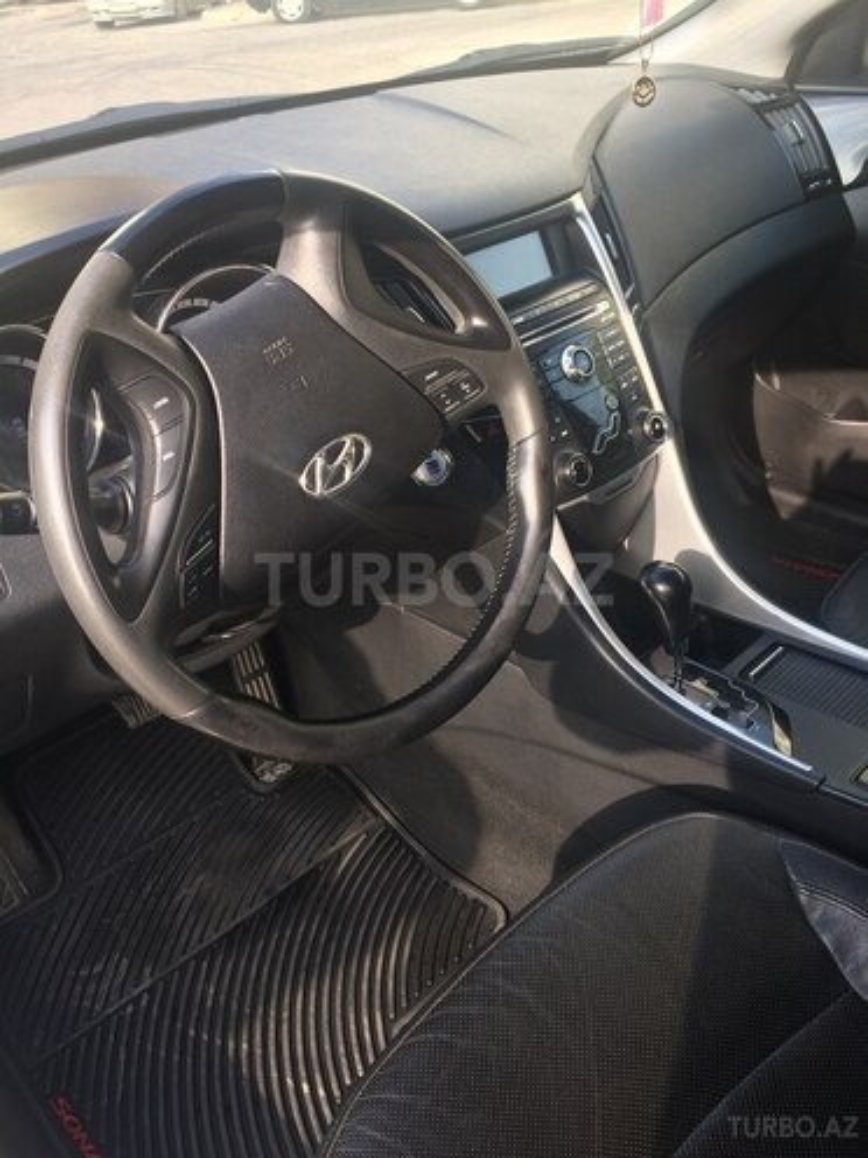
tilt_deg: -32.1
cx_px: 434
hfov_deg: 48.2
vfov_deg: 61.7
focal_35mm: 29
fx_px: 970
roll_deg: +4.5
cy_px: 579
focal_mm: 4.15
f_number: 2.2
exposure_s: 1/140
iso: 32
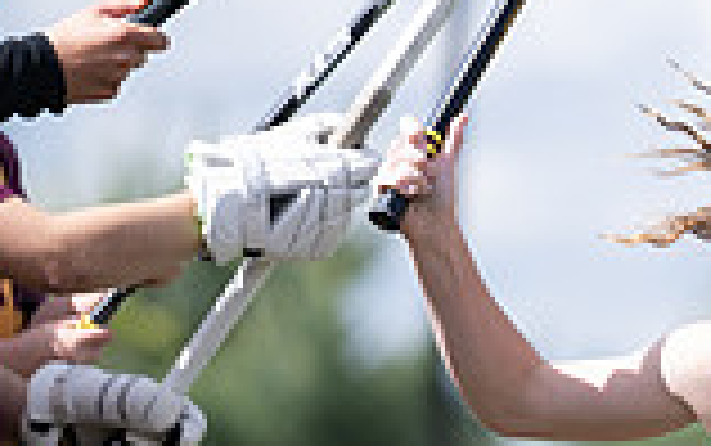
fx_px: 13050
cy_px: 448
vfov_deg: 2.0
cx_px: 958
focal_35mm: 673
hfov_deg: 3.1
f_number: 3.5
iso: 280
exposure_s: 1/2000
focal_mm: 180
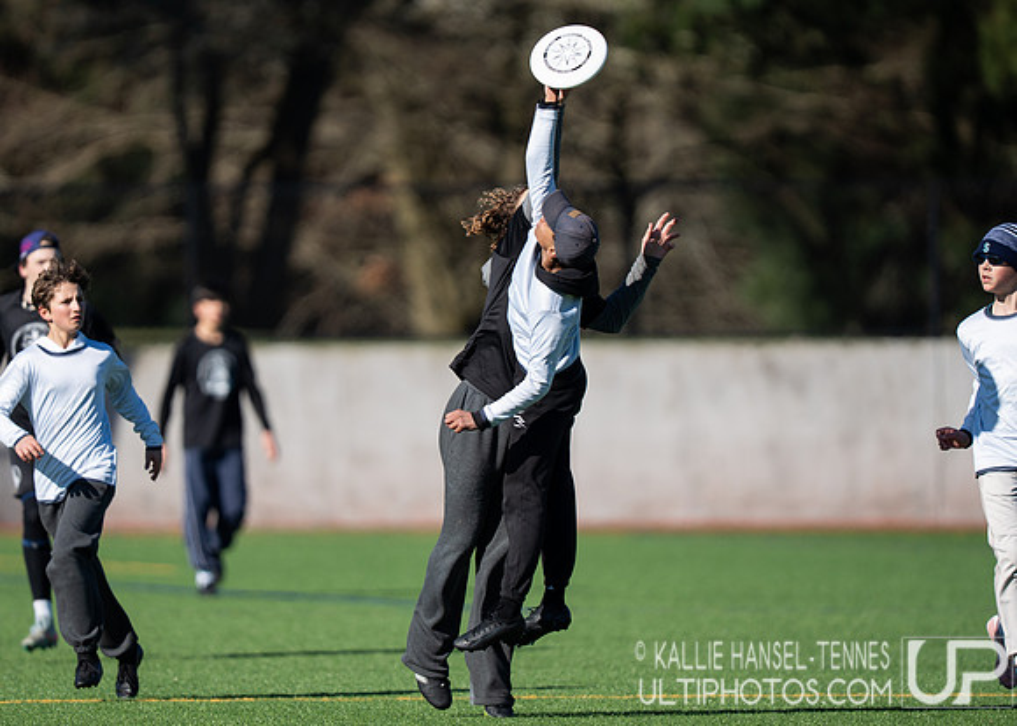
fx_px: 14810
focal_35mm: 513
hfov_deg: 3.9
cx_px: 485
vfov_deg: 2.8
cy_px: 353
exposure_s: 1/2000
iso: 100
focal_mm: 400
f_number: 2.8
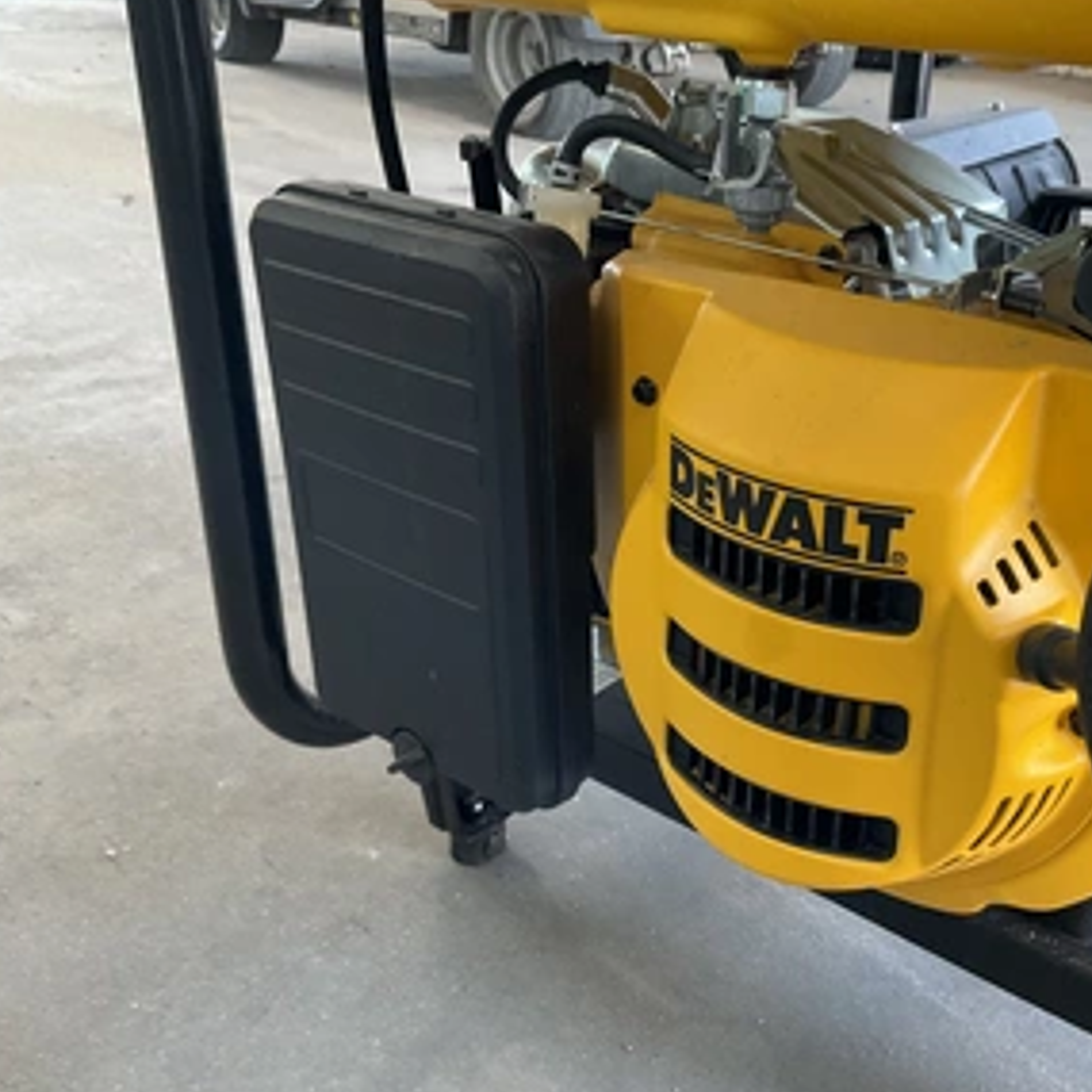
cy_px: 548
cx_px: 739
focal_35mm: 36
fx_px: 1285
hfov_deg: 45.3
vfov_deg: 46.0
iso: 160
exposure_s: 1/60
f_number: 1.8
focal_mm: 3
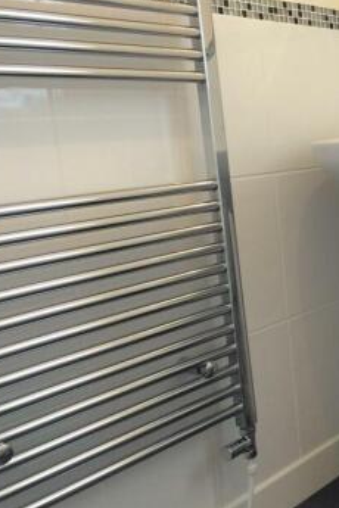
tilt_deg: -5.5
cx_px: 387
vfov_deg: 38.8
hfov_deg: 24.4
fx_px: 720
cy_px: 222
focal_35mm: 51
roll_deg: +5.0
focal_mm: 4.15
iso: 100
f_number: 2.2
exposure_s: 1/33
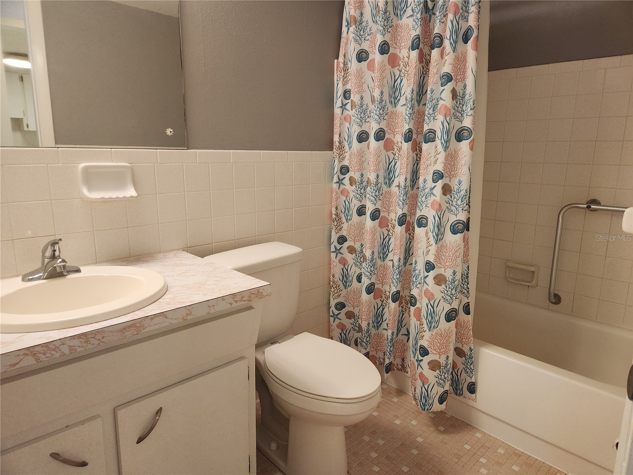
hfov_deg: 73.9
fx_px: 421
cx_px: 316
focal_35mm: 23
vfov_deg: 58.9
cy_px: 238
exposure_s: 1/120
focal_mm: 5.4
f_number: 1.8
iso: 400
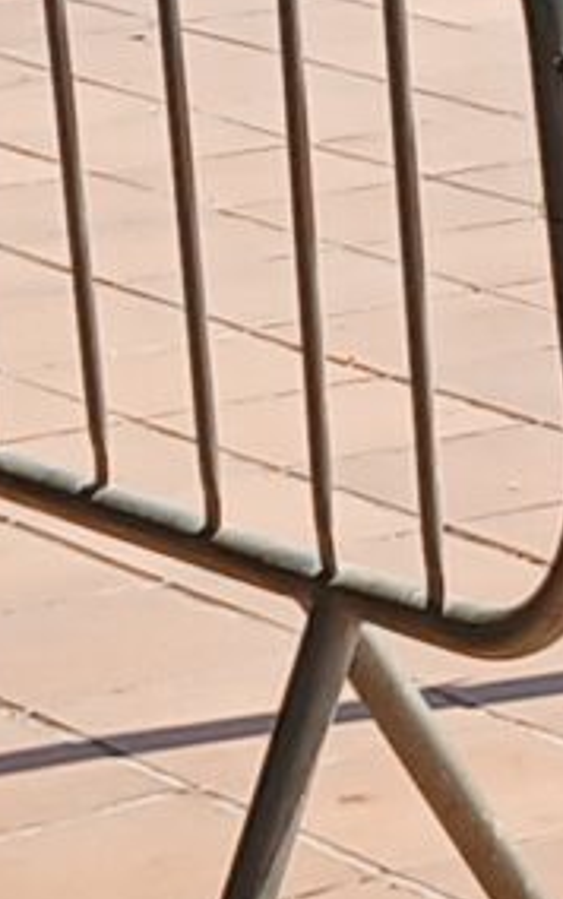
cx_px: 826
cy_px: 161
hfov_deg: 5.3
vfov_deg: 8.4
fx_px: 6076
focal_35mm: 248
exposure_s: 1/534
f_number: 1.8
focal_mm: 3.98
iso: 20
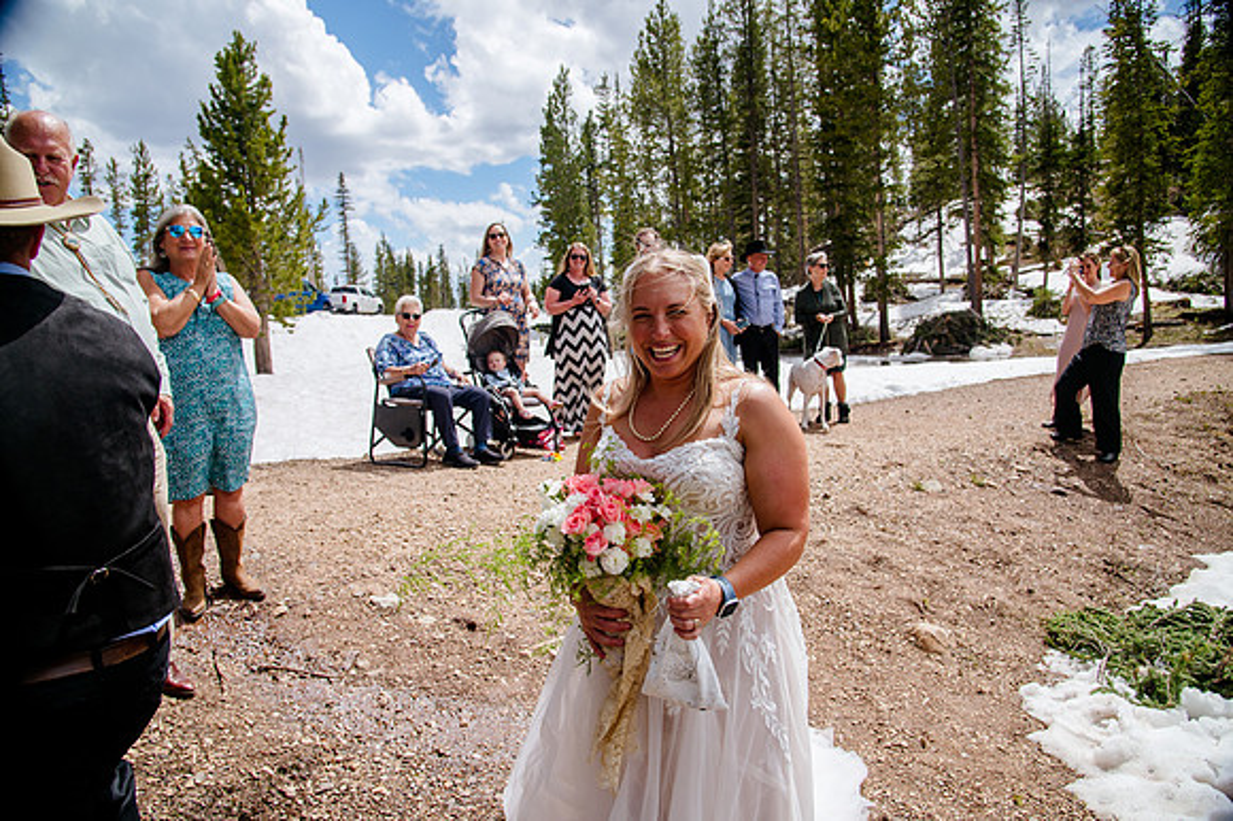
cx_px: 616
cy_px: 410
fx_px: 821
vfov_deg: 53.1
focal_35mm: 24
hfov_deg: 73.8
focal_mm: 24
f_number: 5.6
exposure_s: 1/800
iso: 200
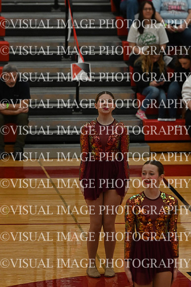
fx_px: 2203
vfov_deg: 7.4
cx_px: 96
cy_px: 144
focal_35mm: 277
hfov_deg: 5.0
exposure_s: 1/400
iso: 3200
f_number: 4
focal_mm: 185
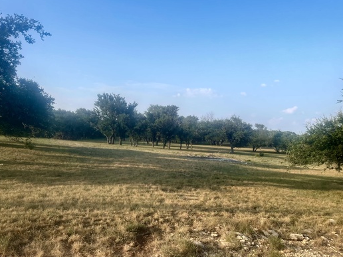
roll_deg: -5.0
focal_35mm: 31
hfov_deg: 58.0
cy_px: 145
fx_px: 307
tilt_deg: -1.3
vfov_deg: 45.3
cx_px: 140
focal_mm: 5.1
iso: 32
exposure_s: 1/1456
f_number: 1.6
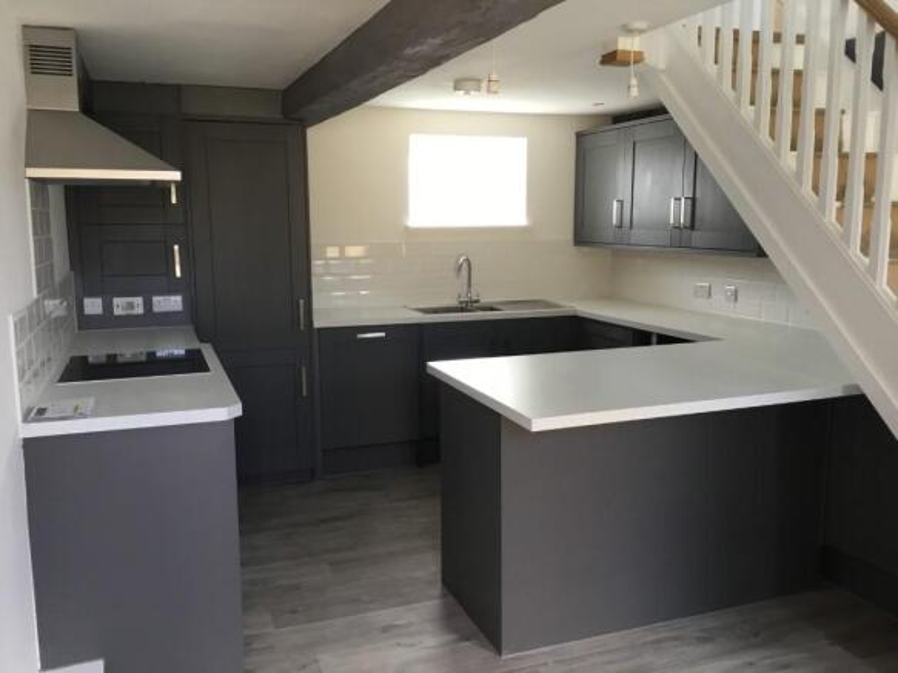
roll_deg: -0.2
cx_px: 449
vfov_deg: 45.4
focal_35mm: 31
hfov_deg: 58.4
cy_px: 336
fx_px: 804
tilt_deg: -8.8
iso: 64
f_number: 2.4
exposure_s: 1/33
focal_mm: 3.3
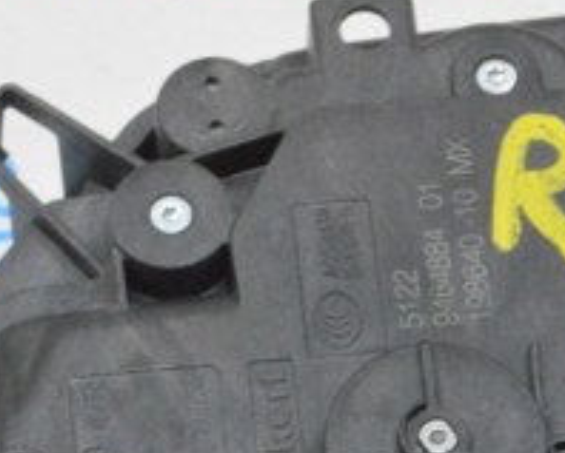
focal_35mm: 218
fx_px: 3651
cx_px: 280
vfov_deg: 7.1
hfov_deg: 8.8
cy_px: 477
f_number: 20
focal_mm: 48
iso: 6400
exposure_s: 1/15
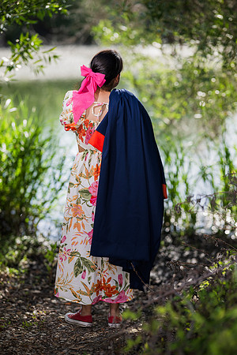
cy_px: 178
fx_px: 839
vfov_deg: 23.9
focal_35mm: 85
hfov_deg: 16.1
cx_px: 118
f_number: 1.8
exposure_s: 1/1250
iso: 100
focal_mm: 85
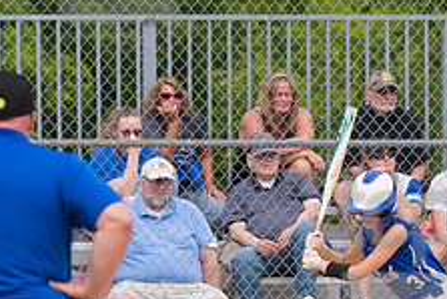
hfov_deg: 2.6
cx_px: 403
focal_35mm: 779
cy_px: 247
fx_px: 9679
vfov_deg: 1.8
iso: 320
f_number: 5.6
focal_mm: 200
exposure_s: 1/1600
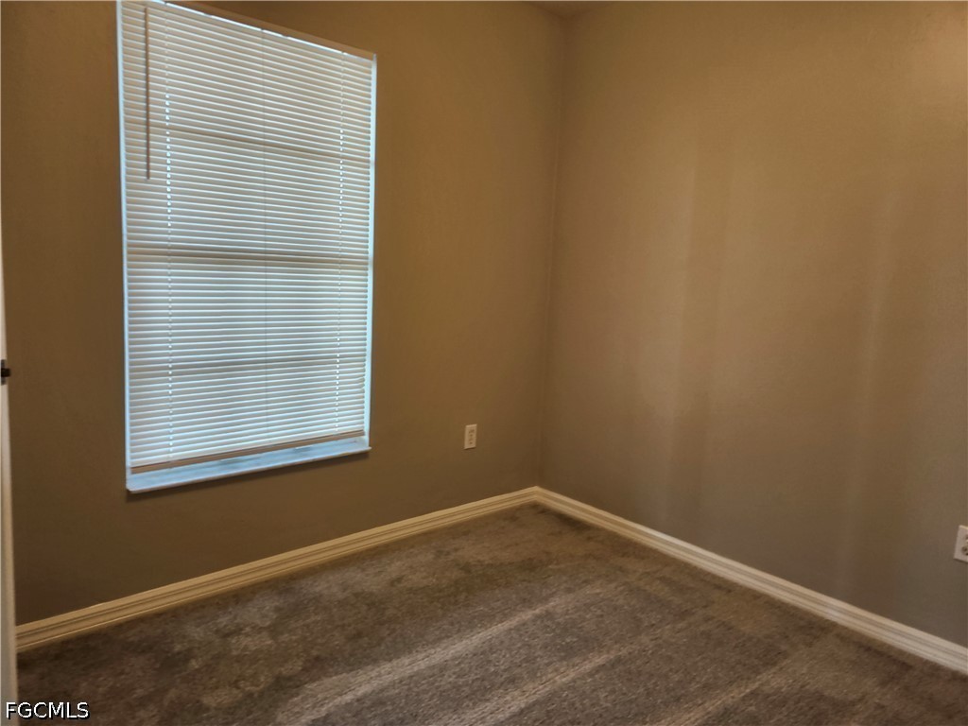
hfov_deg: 73.9
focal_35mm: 23
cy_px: 363
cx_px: 484
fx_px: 643
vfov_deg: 58.9
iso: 100
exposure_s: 1/120
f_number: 1.8
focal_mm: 5.54
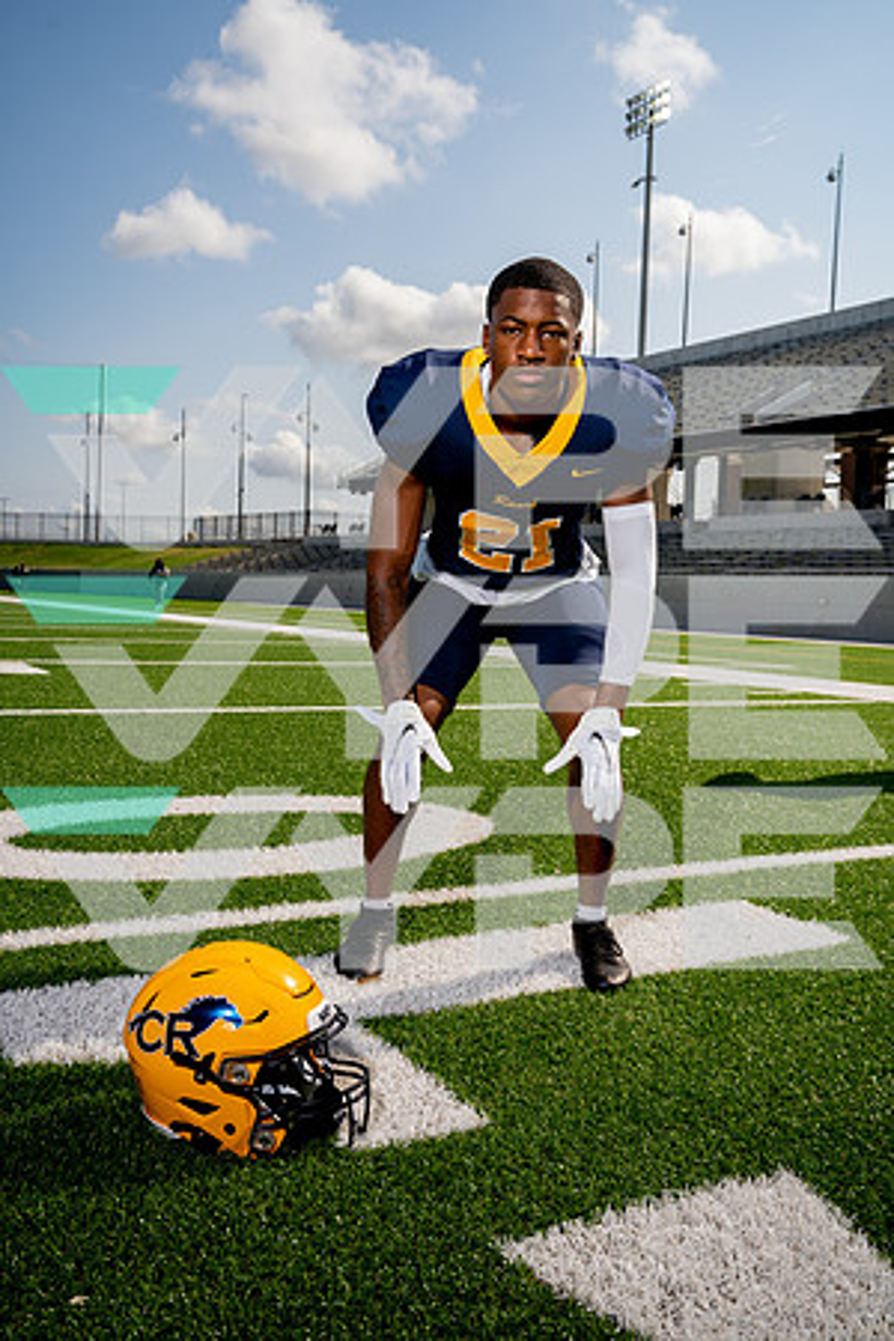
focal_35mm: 32
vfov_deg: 58.7
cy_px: 670
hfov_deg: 41.1
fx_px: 1192
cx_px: 447
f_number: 7.1
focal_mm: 32
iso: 100
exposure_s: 1/250
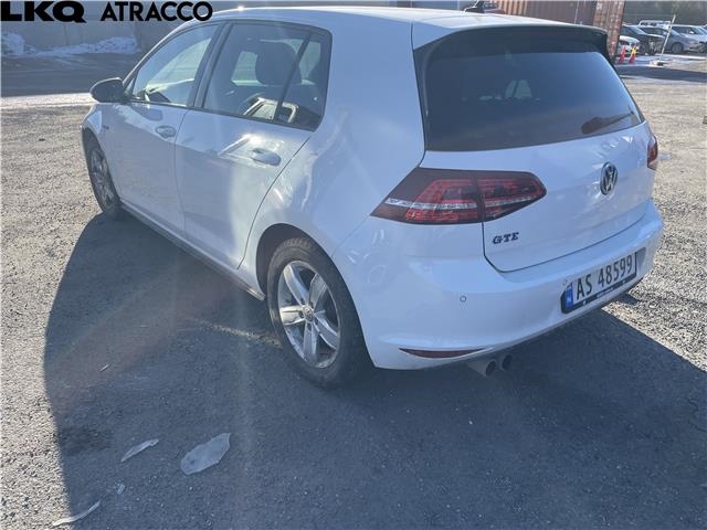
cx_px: 354
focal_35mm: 26
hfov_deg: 67.3
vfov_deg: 53.1
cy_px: 265
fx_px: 531
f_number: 1.6
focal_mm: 4.2
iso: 32
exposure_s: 1/1304
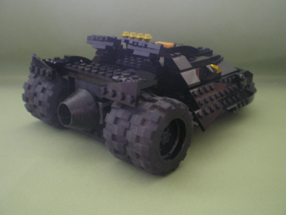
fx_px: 314
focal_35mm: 38
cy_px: 108
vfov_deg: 37.7
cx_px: 143
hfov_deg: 49.0
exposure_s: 1/4
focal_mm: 6.3
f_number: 3.1
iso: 400
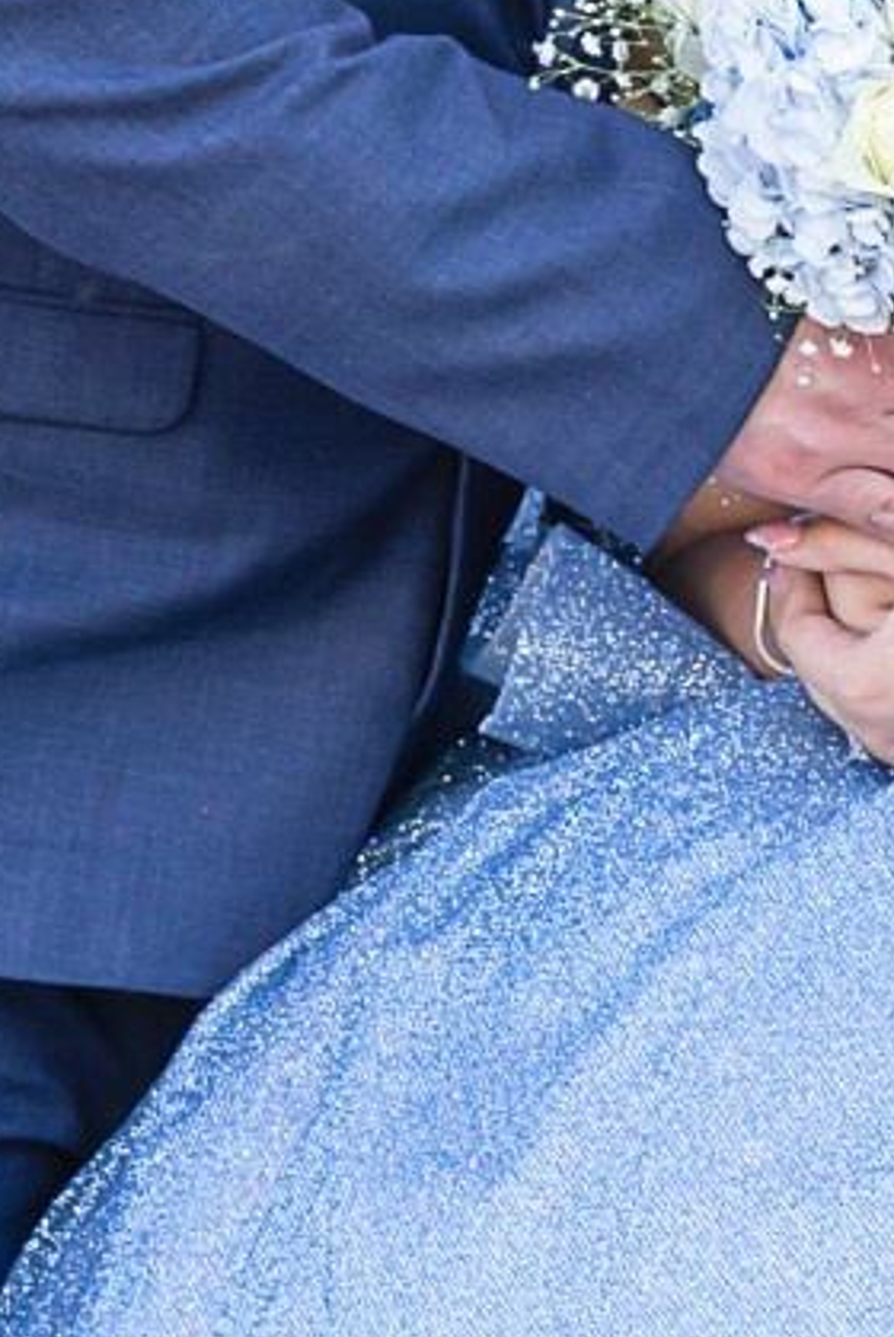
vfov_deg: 10.9
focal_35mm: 189
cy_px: 925
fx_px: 7028
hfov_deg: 7.2
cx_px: 1309
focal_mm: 33
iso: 250
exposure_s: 1/160
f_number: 4.5
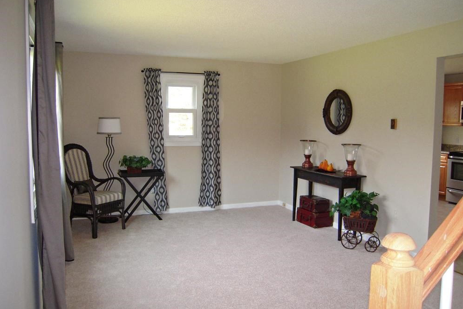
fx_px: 386
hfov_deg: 61.9
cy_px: 154
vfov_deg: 43.6
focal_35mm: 30
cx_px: 231
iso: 250
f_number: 2.7
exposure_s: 1/40
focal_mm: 5
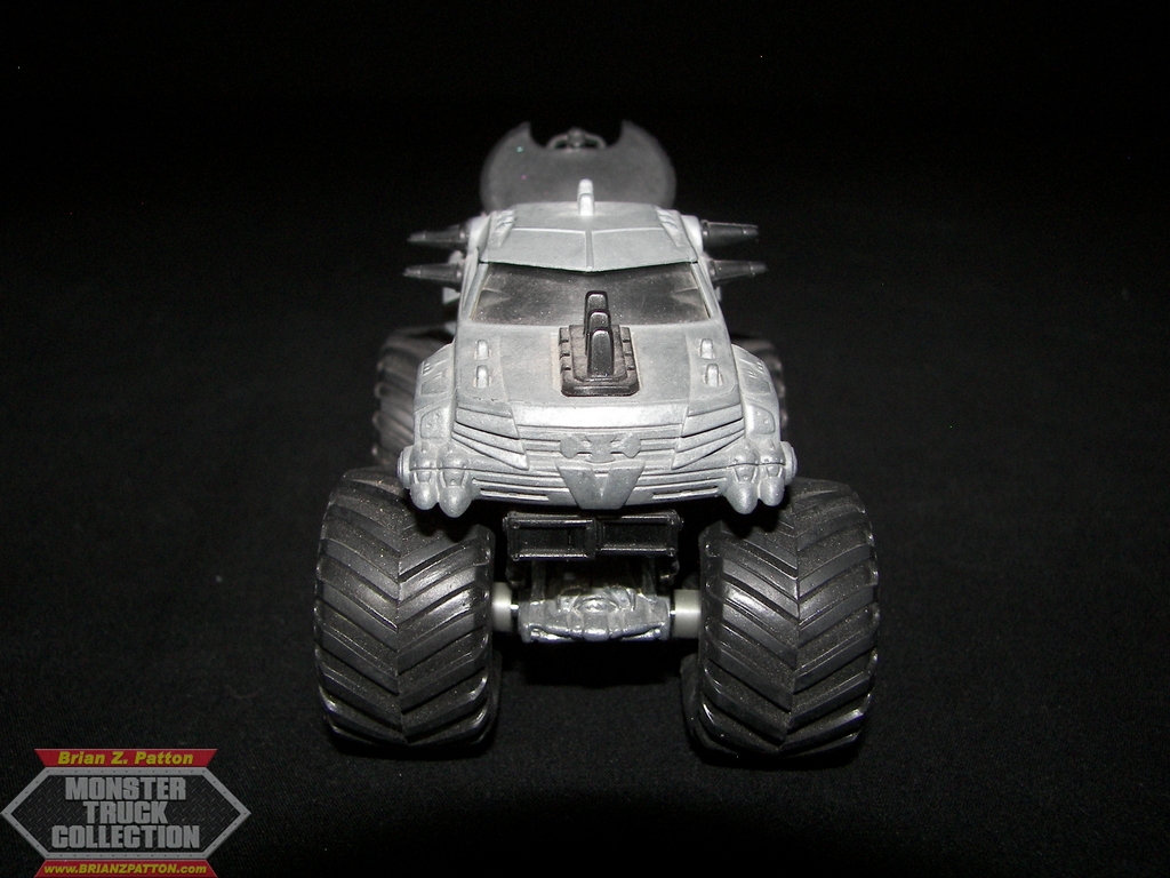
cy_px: 439
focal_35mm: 36
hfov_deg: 51.4
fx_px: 1217
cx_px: 585
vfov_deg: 39.7
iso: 100
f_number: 2.8
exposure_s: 1/30
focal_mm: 6
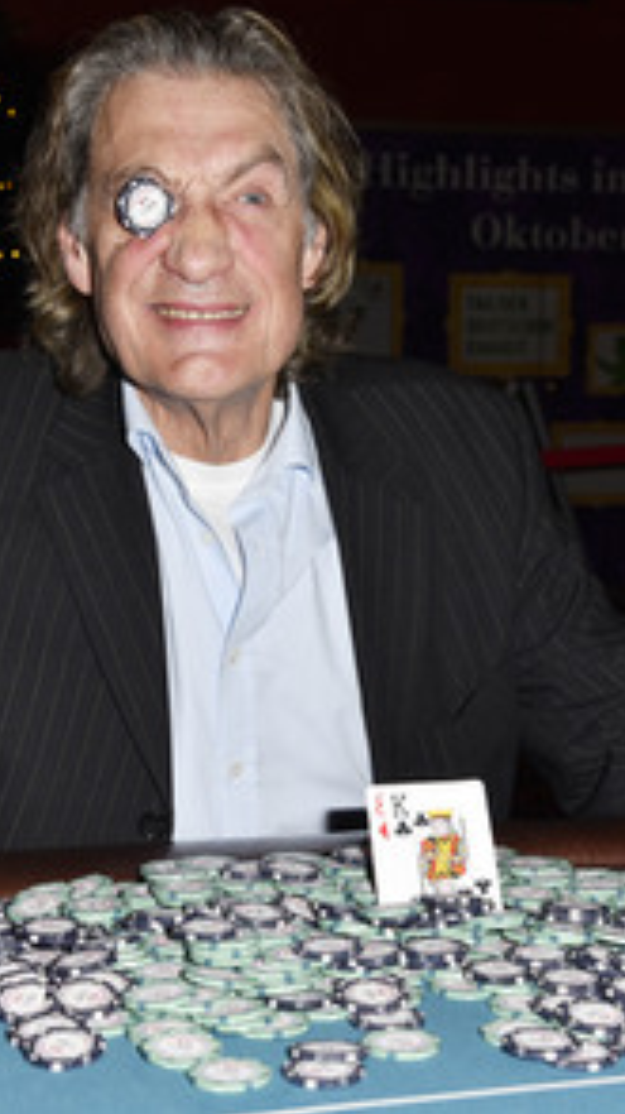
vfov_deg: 34.4
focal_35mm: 61
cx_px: 241
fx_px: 1800
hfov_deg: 19.7
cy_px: 549
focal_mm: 38
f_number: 6.3
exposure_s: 1/200
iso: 320
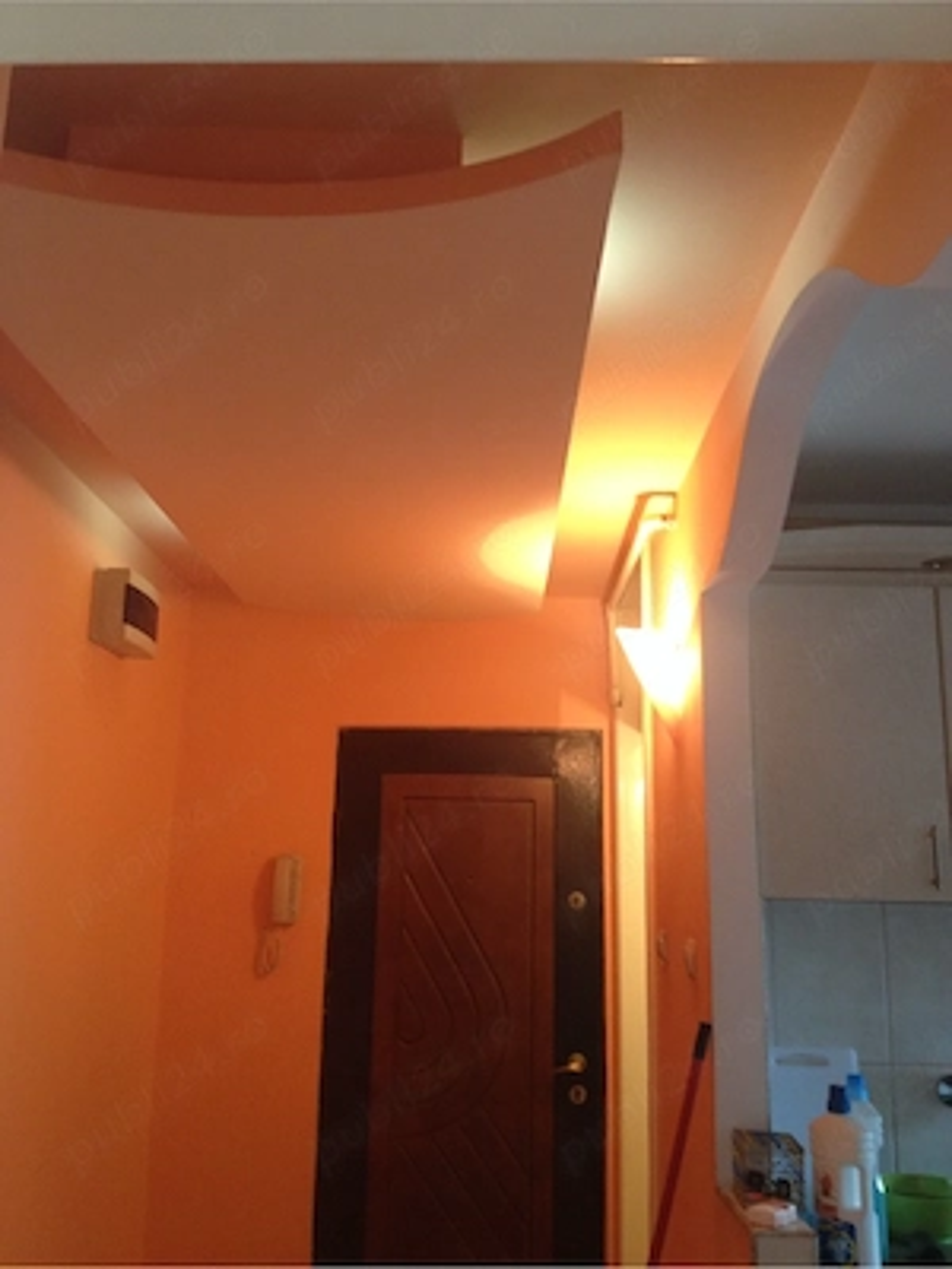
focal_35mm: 35
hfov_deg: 40.7
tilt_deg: +13.1
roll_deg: +0.7
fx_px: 1283
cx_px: 476
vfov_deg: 52.6
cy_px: 634
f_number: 2.4
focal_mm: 4.28
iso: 160
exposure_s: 1/20
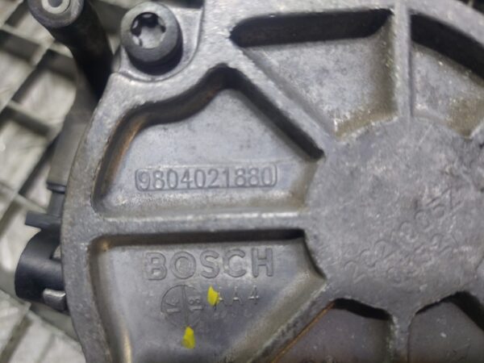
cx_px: 242
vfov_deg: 54.9
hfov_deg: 69.4
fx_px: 350
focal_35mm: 25
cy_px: 182
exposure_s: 1/50
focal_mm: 5.23
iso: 125
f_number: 1.8
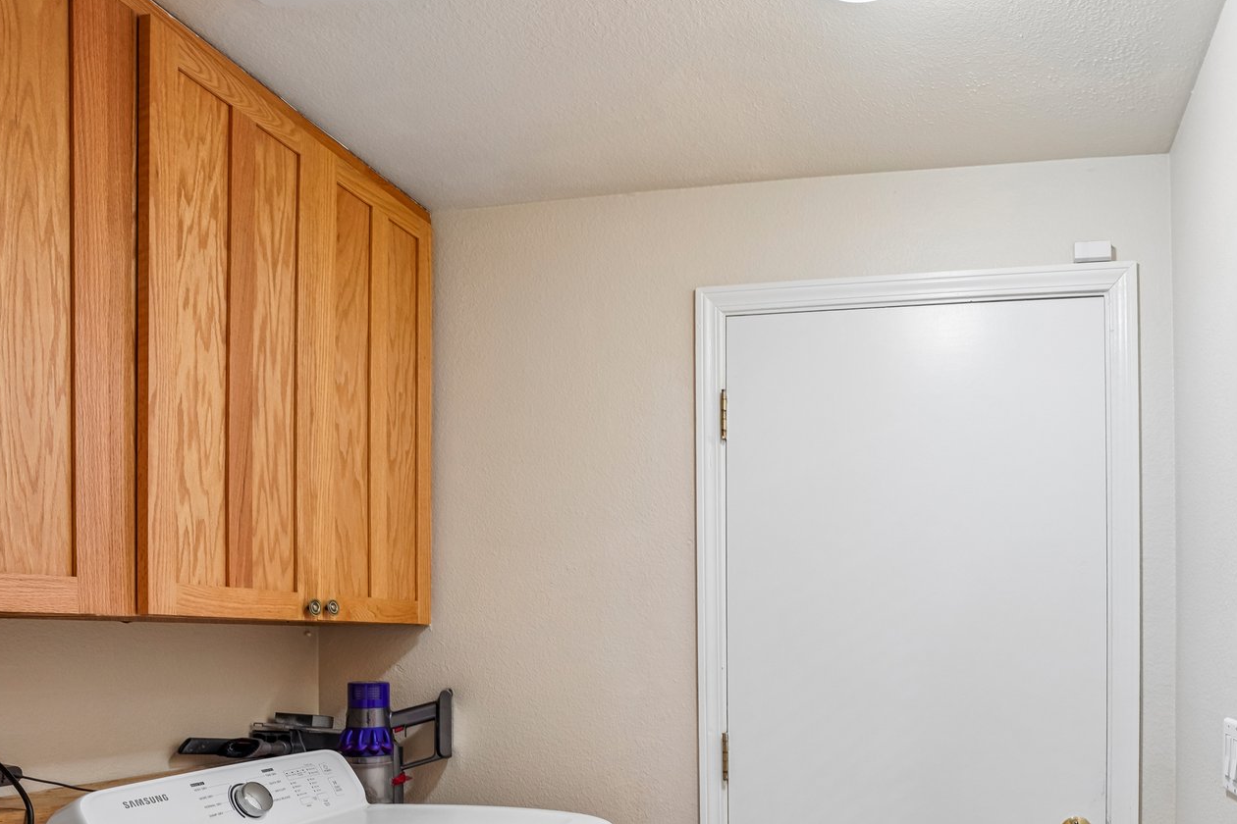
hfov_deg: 67.2
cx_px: 839
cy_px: 631
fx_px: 893
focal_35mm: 26
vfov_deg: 47.5
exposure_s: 1/4
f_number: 8
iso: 400
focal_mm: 16
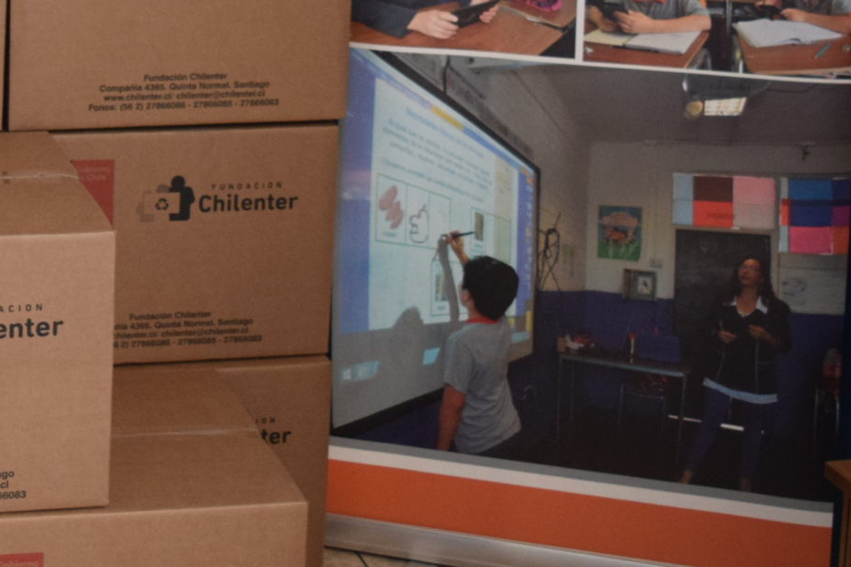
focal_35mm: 92
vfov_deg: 14.6
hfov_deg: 21.8
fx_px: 2175
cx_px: 130
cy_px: -38
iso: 1600
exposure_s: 1/60
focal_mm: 22
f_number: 3.8
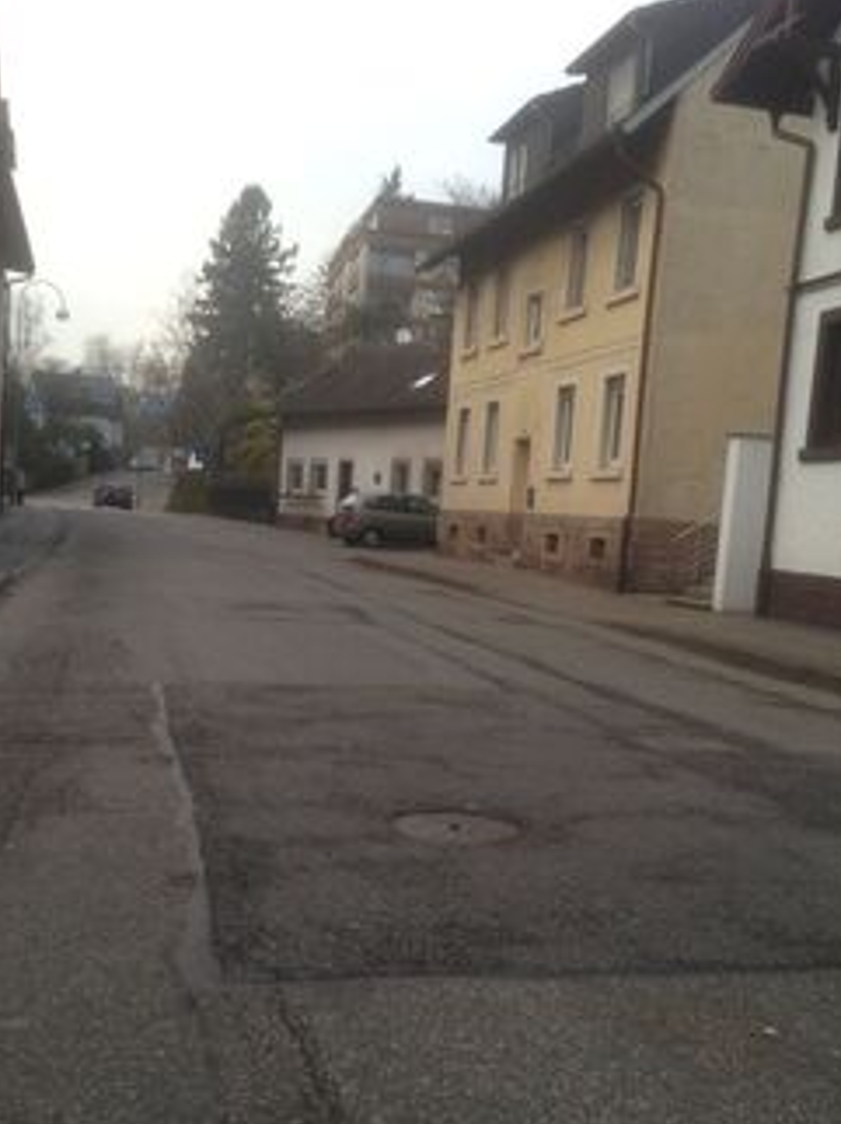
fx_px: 1330
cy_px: 653
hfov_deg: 35.1
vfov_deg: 45.6
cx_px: 436
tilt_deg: -7.7
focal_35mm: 41
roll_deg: -5.5
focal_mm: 4.12
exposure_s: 1/123
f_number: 2.4
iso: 50
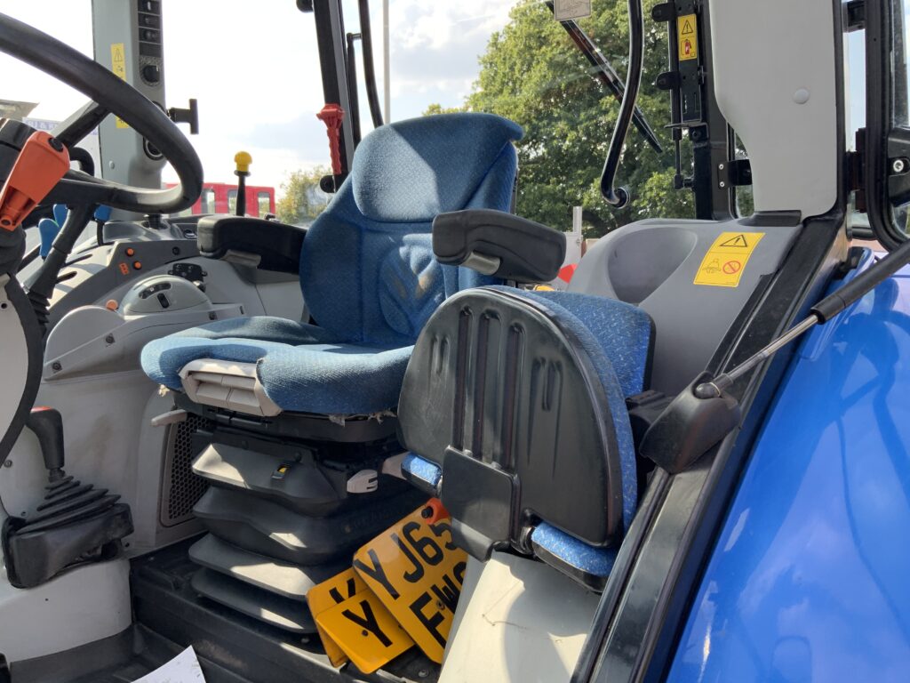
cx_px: 455
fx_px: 762
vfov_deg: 48.2
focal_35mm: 29
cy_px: 342
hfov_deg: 61.7
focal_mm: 3
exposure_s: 1/235
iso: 16
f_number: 1.8
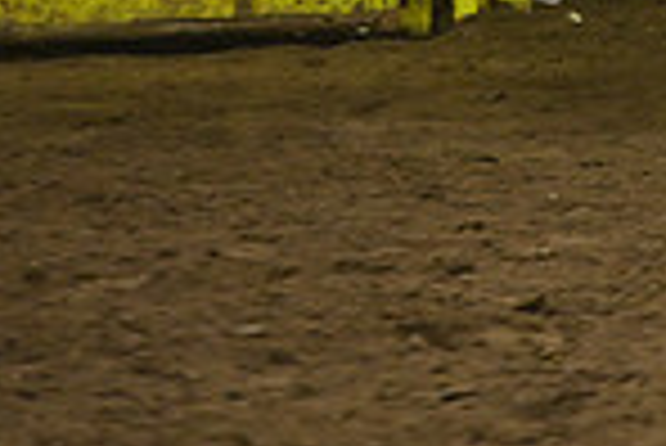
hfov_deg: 2.8
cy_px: -412
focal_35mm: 726
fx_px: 13444
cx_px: 1084
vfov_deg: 1.9
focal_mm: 185
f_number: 2.8
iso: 6400
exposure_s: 1/400
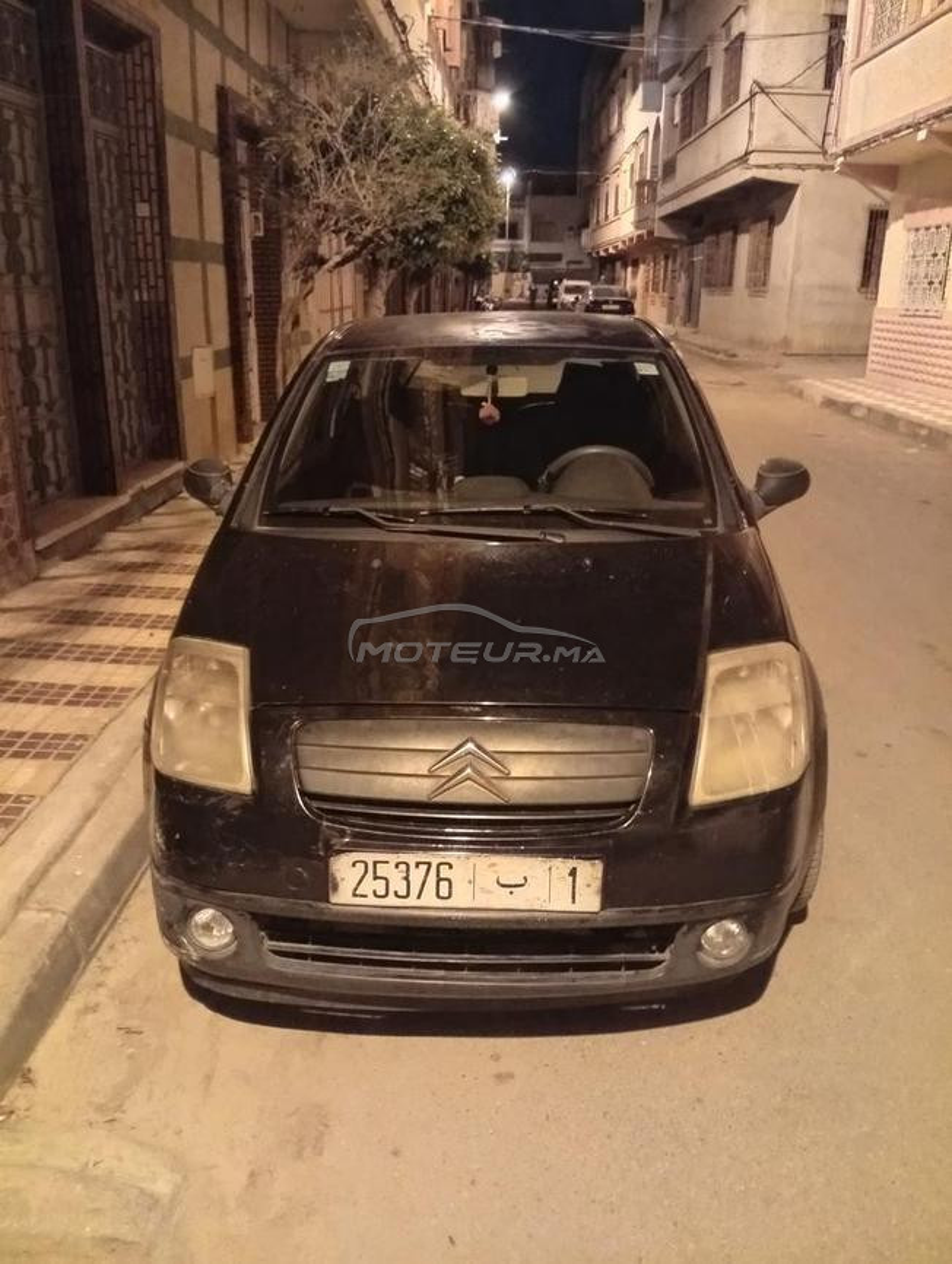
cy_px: 632
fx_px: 988
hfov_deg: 51.5
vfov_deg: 65.3
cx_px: 476
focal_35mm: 27
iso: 3233
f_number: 1.8
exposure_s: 1/10
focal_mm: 3.84
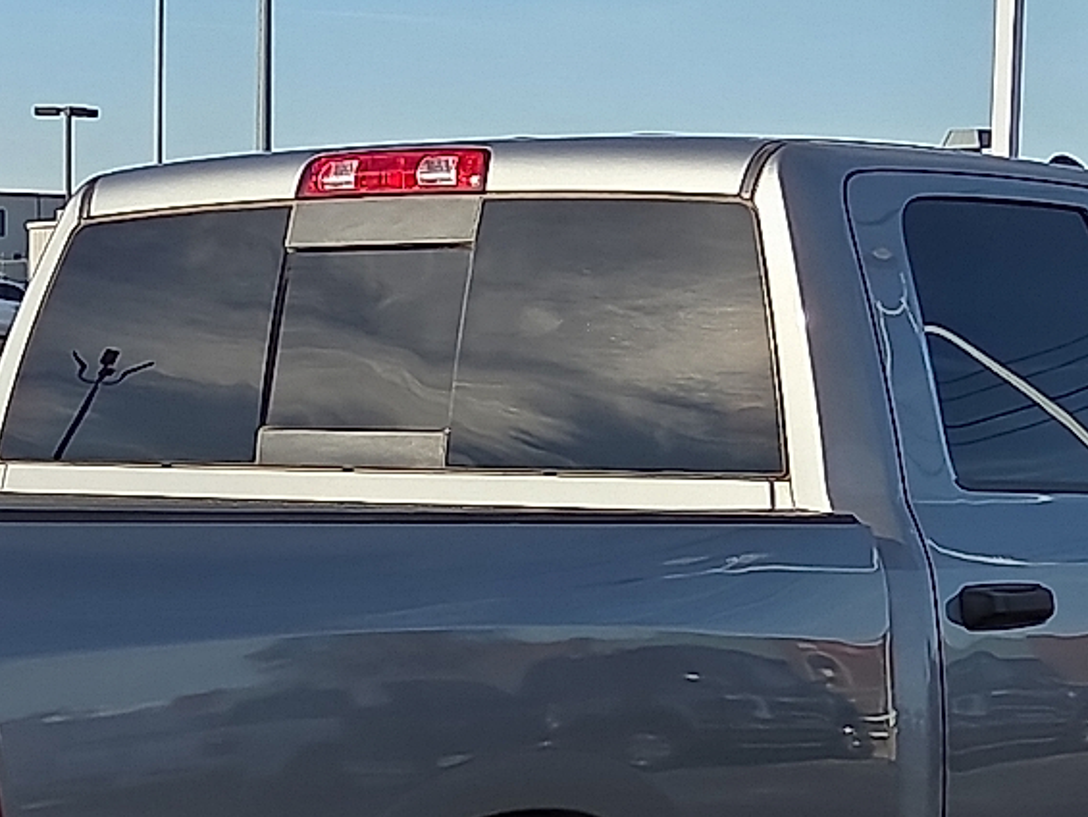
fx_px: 3741
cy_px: 725
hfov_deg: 16.5
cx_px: 260
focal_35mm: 119
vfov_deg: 12.4
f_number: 1.8
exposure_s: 1/1429
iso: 25
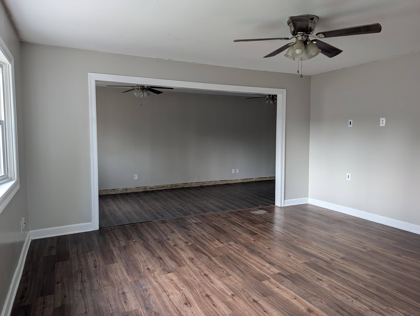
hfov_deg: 71.5
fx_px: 292
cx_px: 210
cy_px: 158
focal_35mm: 24
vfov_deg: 56.9
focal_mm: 6.9
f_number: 1.68
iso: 71
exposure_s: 1/96.2
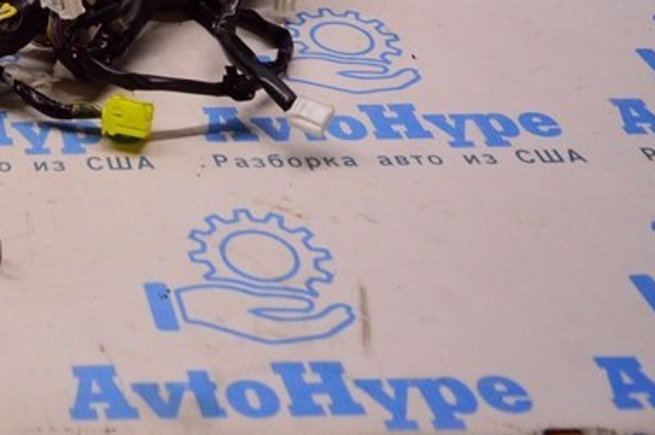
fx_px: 1327
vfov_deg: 17.4
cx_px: -199
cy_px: -141
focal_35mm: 73
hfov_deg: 24.2
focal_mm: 18
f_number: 4
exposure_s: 1/400
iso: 1600
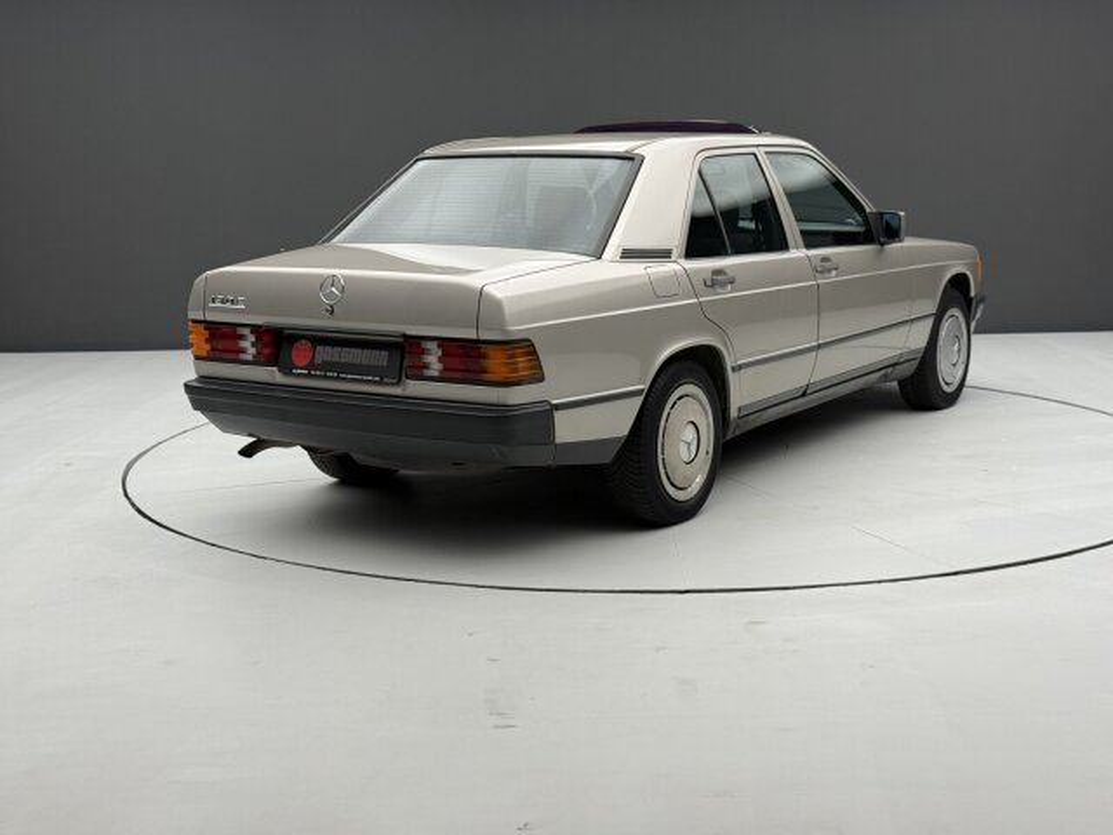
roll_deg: +1.1
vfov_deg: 30.3
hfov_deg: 39.7
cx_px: 556
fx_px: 1543
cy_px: 418
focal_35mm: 48
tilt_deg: -10.4
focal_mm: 6.76
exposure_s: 1/93
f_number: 1.78
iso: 100
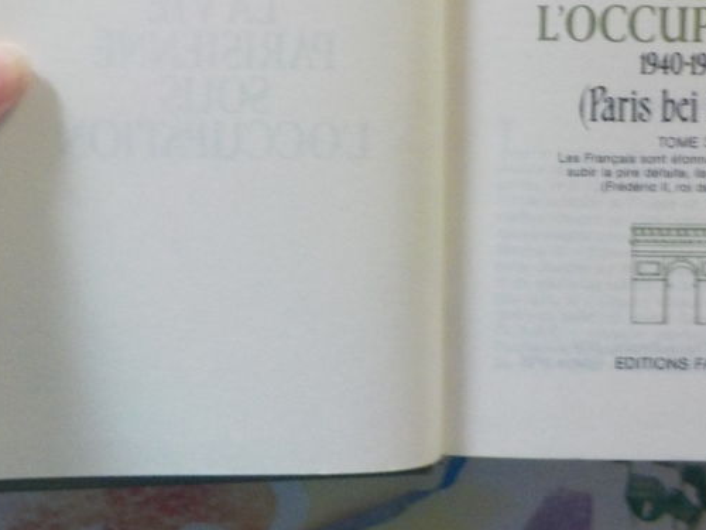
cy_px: 99
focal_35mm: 60
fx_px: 1224
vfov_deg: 24.0
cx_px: 417
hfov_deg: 32.1
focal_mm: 4.1
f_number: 3.3
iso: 400
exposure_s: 1/25
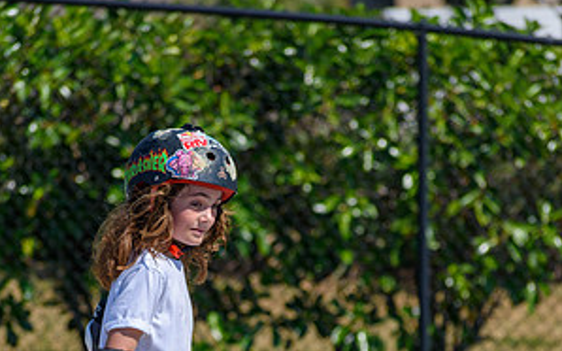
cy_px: 413
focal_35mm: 416
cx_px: 281
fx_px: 6369
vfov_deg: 3.2
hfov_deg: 5.1
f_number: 5.6
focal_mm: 180
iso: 220
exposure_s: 1/2000
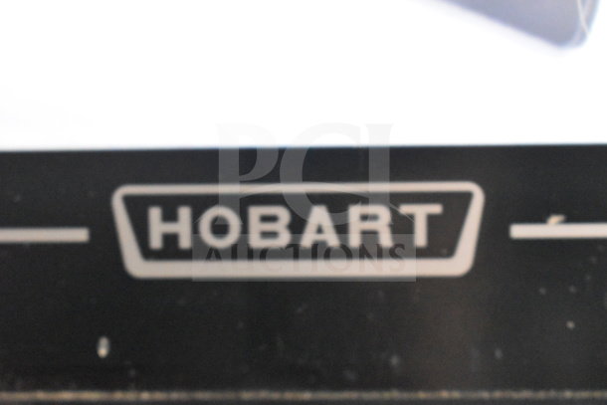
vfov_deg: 18.9
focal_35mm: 72
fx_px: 1214
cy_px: 202
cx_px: 304
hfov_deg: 28.1
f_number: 5.3
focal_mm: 48
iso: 12800
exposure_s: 1/80
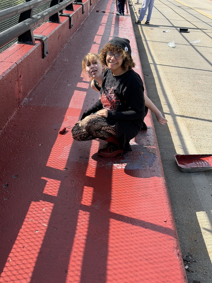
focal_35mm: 48
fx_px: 392
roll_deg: -5.1
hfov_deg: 30.3
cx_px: 106
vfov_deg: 39.7
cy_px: 142
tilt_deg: -24.6
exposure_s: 1/1167
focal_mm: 6.76
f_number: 1.78
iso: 64
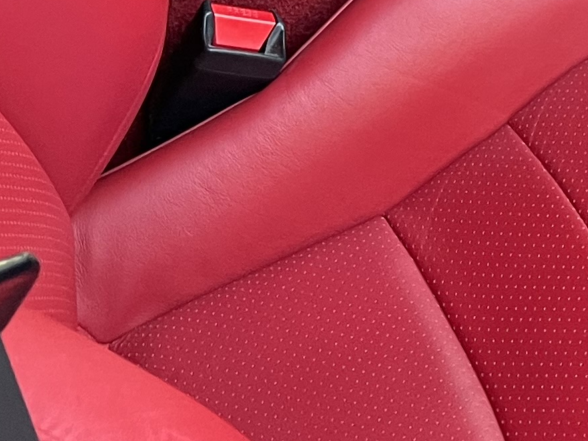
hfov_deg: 15.6
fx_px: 2022
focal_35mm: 119
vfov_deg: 11.9
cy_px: -217
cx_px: 803
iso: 200
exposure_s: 1/60
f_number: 1.6
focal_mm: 5.1
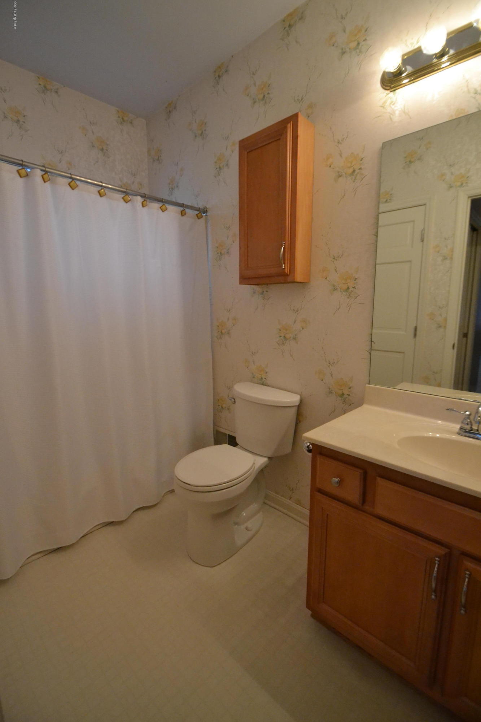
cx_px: 240
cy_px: 361
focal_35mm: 15
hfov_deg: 77.3
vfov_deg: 100.4
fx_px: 301
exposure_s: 1/500
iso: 2800
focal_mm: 10
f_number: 3.5
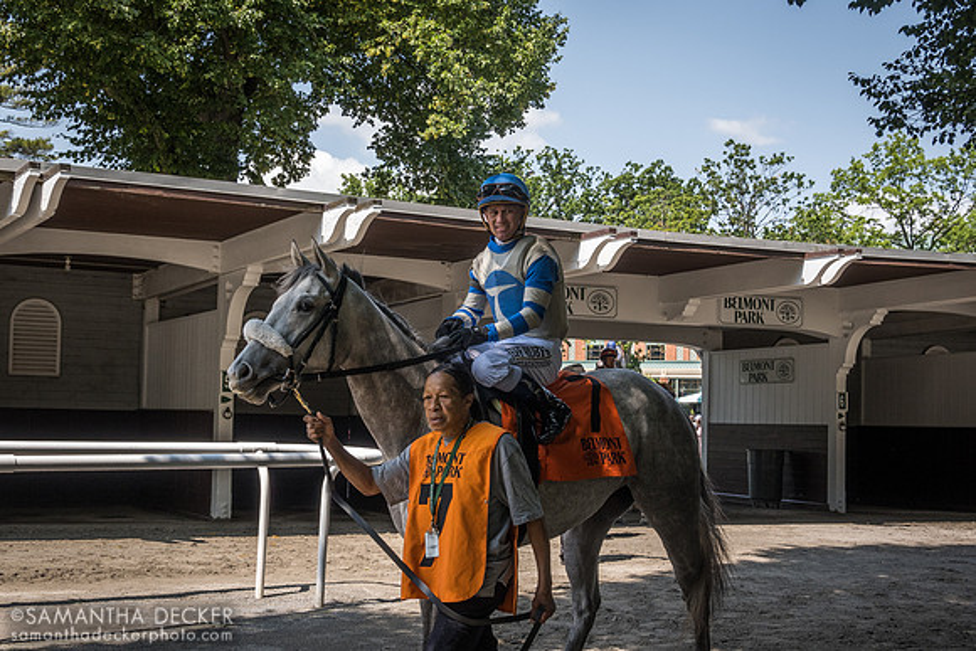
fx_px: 1408
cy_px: 333
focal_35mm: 52
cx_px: 449
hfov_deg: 38.2
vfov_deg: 26.0
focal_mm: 16.21
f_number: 4.5
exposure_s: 1/320
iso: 100
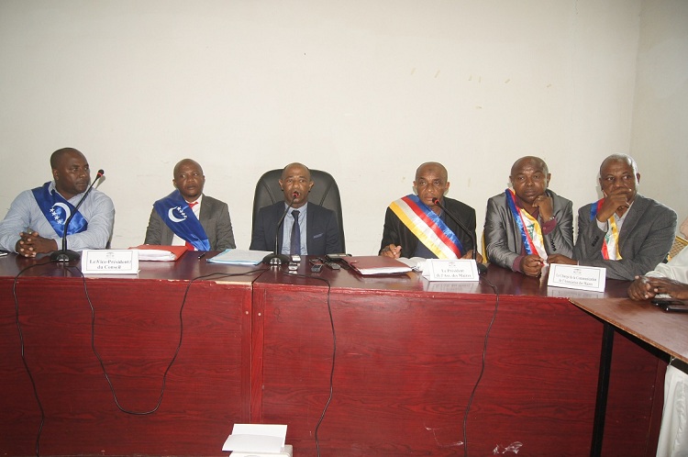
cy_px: 228
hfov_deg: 67.4
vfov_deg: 47.8
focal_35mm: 27
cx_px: 344
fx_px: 515
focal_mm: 18
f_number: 3.5
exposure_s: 1/60
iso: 500
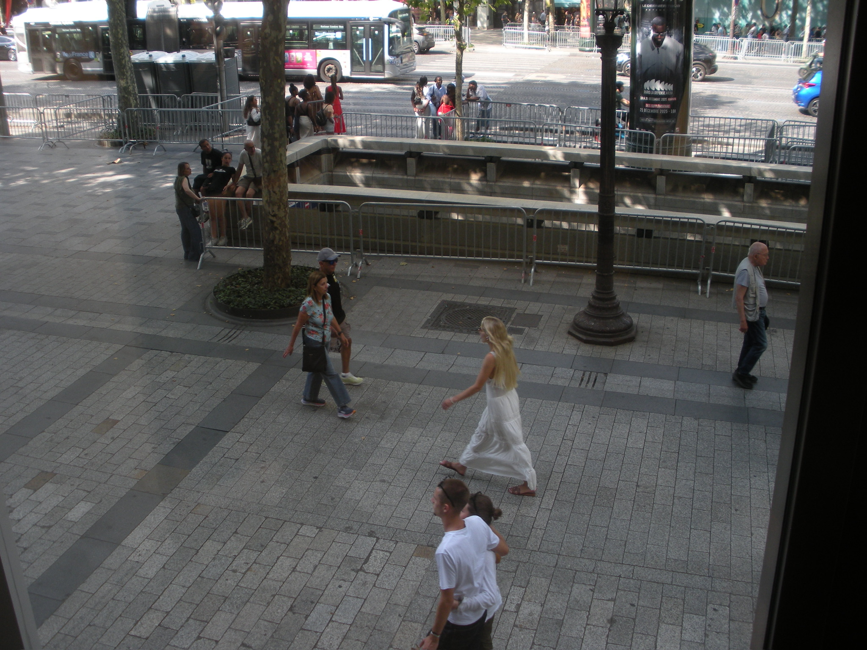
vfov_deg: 39.7
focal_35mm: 36
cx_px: 434
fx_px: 902
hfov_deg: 51.4
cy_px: 325
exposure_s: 1/118
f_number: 3.5
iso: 64
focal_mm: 6.3
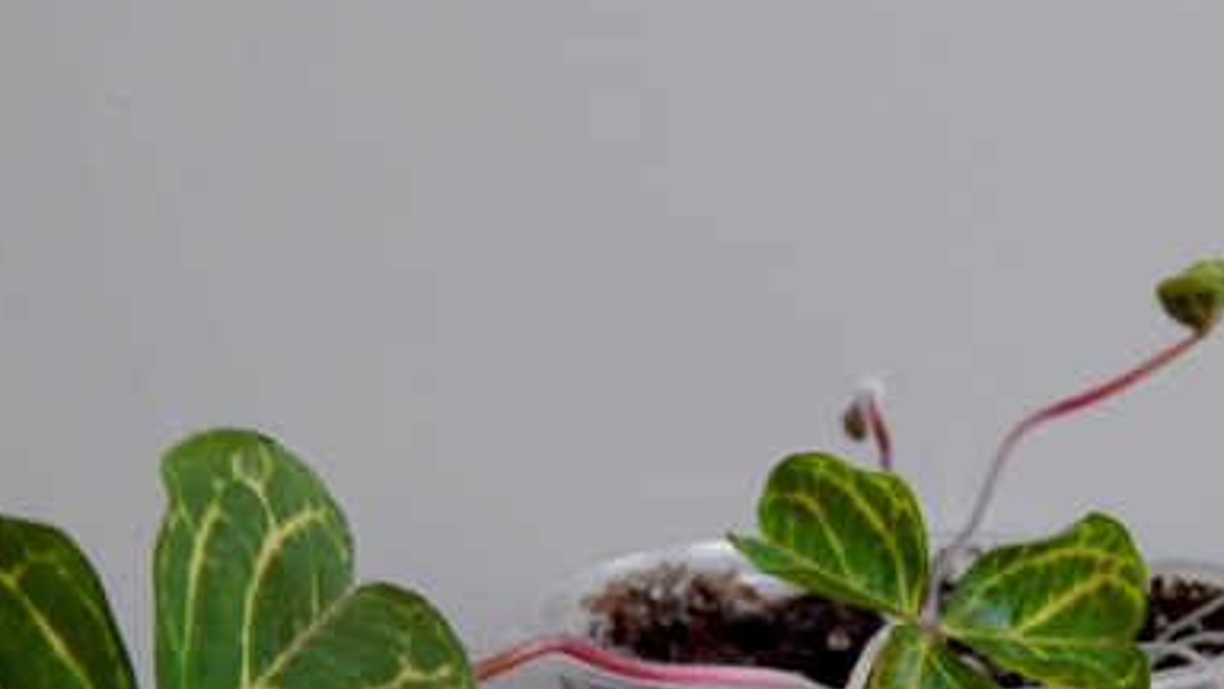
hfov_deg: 14.2
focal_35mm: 151
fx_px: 4901
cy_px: 774
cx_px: 889
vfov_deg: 8.0
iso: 400
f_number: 4.2
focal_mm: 13.5
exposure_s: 1/25
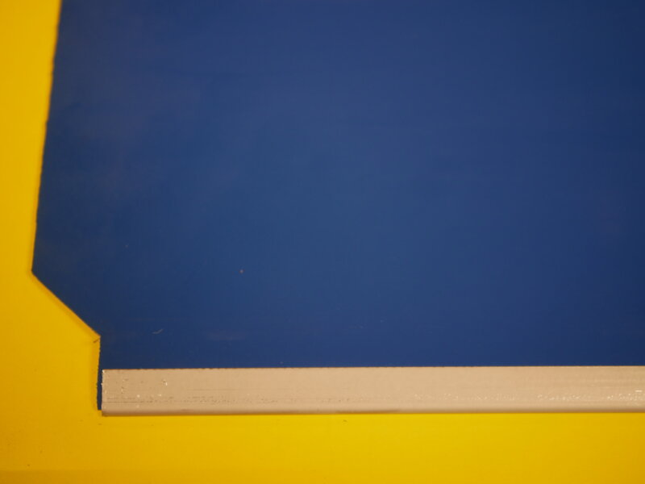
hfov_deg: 32.2
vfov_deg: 24.4
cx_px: 322
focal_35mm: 60
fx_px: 1118
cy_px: 242
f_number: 2.8
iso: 320
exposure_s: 1/60
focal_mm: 30
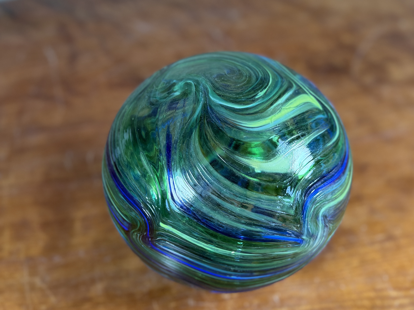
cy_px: 155
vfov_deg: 56.8
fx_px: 287
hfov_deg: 71.6
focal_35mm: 24
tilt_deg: -46.3
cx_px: 207
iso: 160
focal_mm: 6.76
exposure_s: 1/160
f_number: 1.78
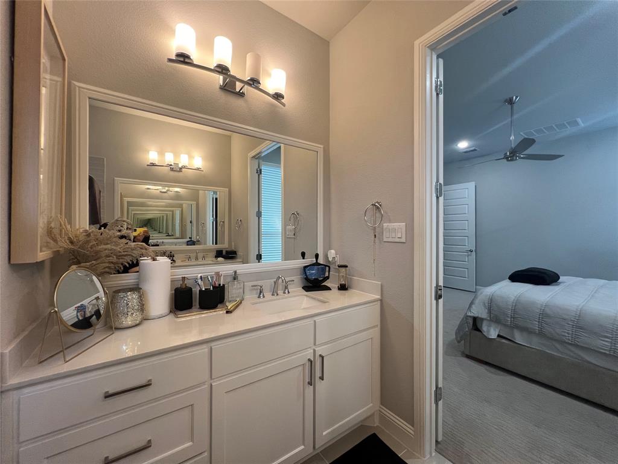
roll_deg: +0.2
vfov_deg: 89.9
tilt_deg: -1.0
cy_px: 232
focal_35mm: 13
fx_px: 232
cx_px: 309
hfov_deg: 106.2
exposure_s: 1/120
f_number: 1.8
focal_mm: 1.57
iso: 160
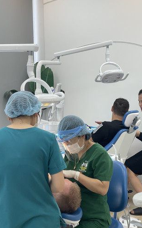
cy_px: 114
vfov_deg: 29.8
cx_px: 77
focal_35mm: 69
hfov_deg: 18.8
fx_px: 428
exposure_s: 1/100
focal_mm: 7.5
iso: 50
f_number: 2.2
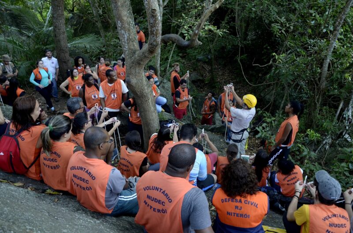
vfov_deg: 41.5
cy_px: 116
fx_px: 308
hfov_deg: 59.6
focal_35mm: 32
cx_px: 176
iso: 400
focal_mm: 21
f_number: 5.6
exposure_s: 1/20
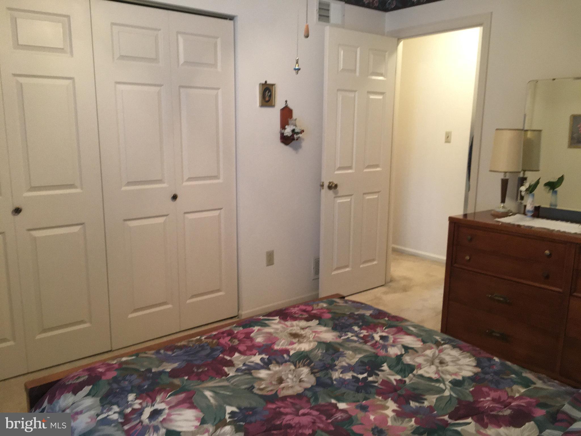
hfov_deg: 61.7
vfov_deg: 48.2
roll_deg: -0.3
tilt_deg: -10.2
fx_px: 487
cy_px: 218
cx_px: 290
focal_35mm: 29
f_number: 2.2
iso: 200
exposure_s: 1/30
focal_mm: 4.15
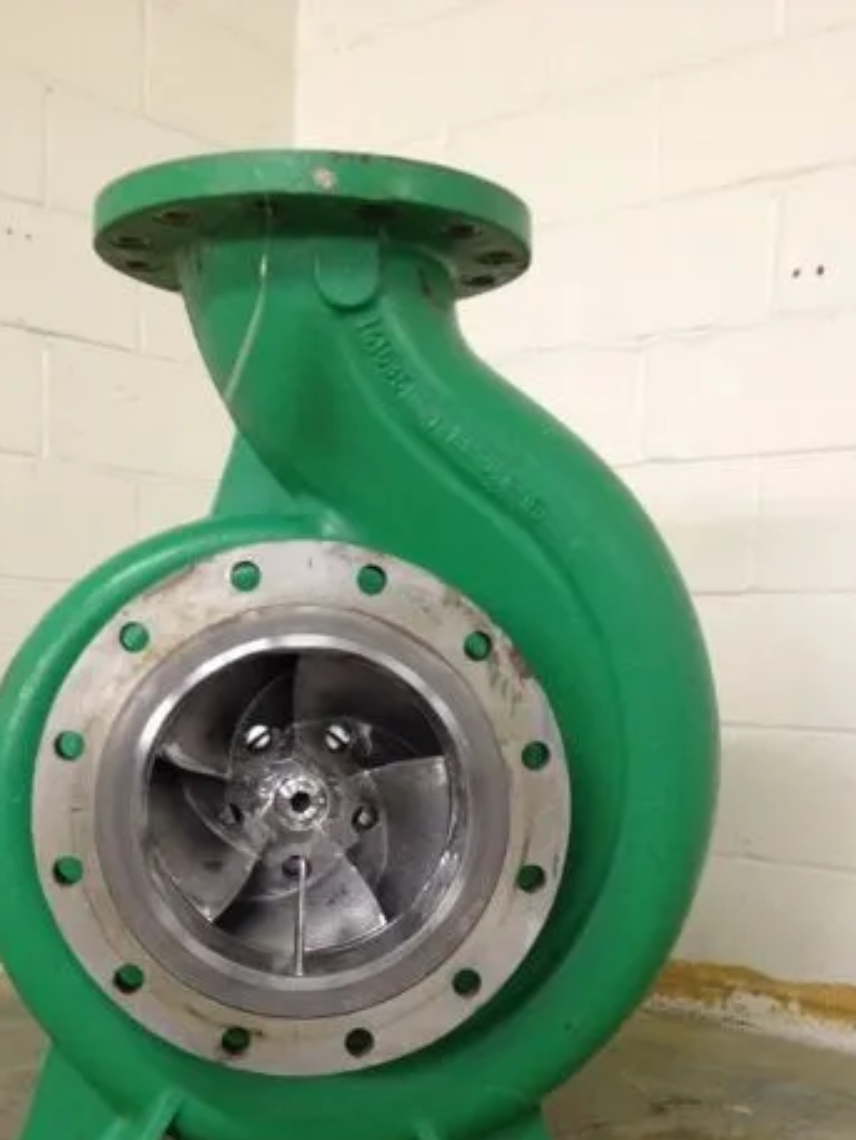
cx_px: 342
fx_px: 1615
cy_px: 793
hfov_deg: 29.6
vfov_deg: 38.3
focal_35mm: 49
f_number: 2.4
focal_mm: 4.28
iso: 200
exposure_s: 1/20
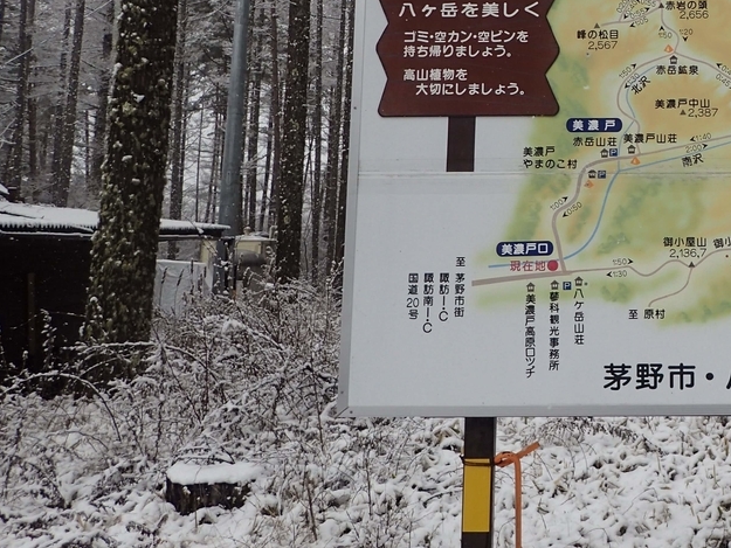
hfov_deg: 36.9
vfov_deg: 29.2
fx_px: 1014
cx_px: 673
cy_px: 71
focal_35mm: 48
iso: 100
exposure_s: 1/800
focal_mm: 4.5
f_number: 2.8
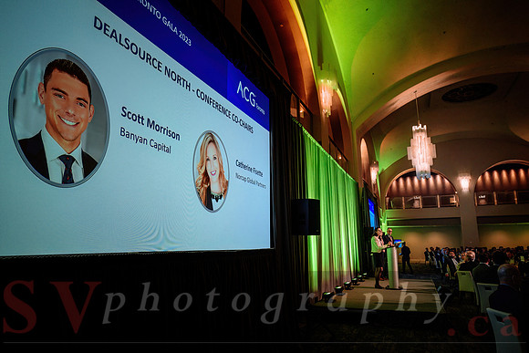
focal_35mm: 25
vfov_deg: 50.8
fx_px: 371
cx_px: 264
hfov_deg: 70.9
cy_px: 176
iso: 1000
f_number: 4
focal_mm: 25
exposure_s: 1/200
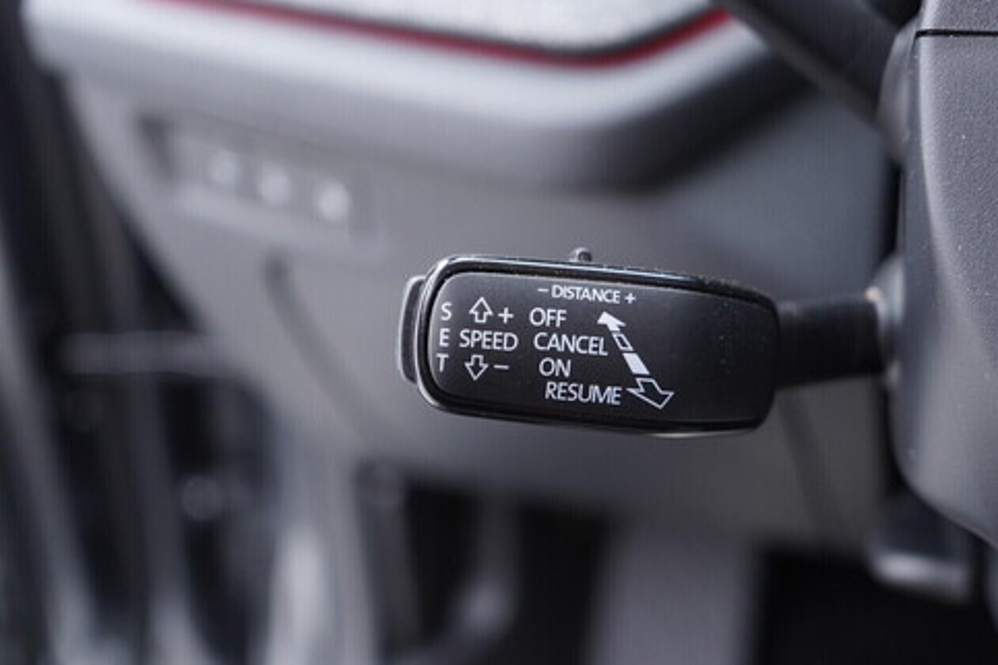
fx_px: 1137
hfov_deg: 47.4
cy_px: 352
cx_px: 525
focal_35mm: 41
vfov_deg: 32.6
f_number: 2.8
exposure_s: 1/40
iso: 500
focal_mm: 24
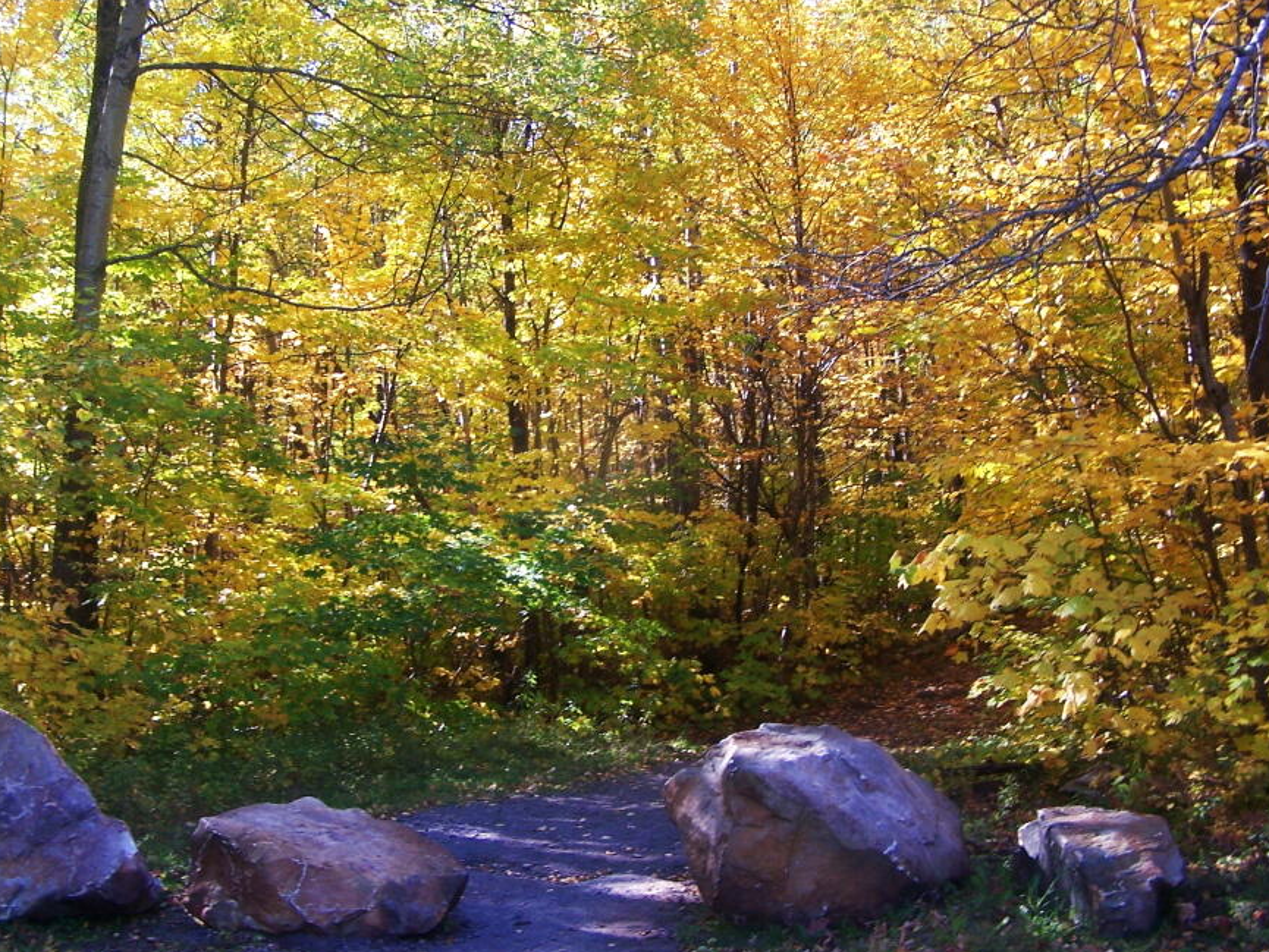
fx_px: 1650
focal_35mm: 45
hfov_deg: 42.1
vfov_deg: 32.2
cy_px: 433
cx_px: 629
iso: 80
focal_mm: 6.3
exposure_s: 1/125
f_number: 2.8
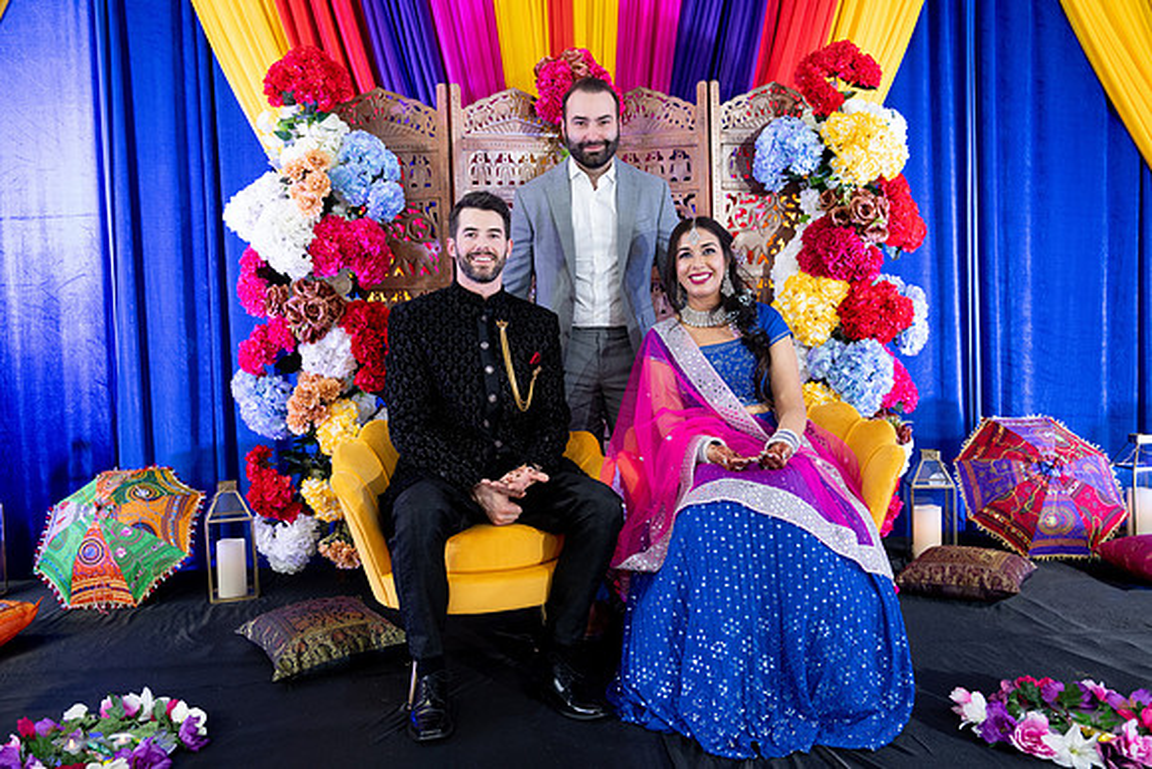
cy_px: 384
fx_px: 1024
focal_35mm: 32
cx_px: 576
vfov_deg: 41.1
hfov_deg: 58.7
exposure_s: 1/125
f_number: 2.8
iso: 1250
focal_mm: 32
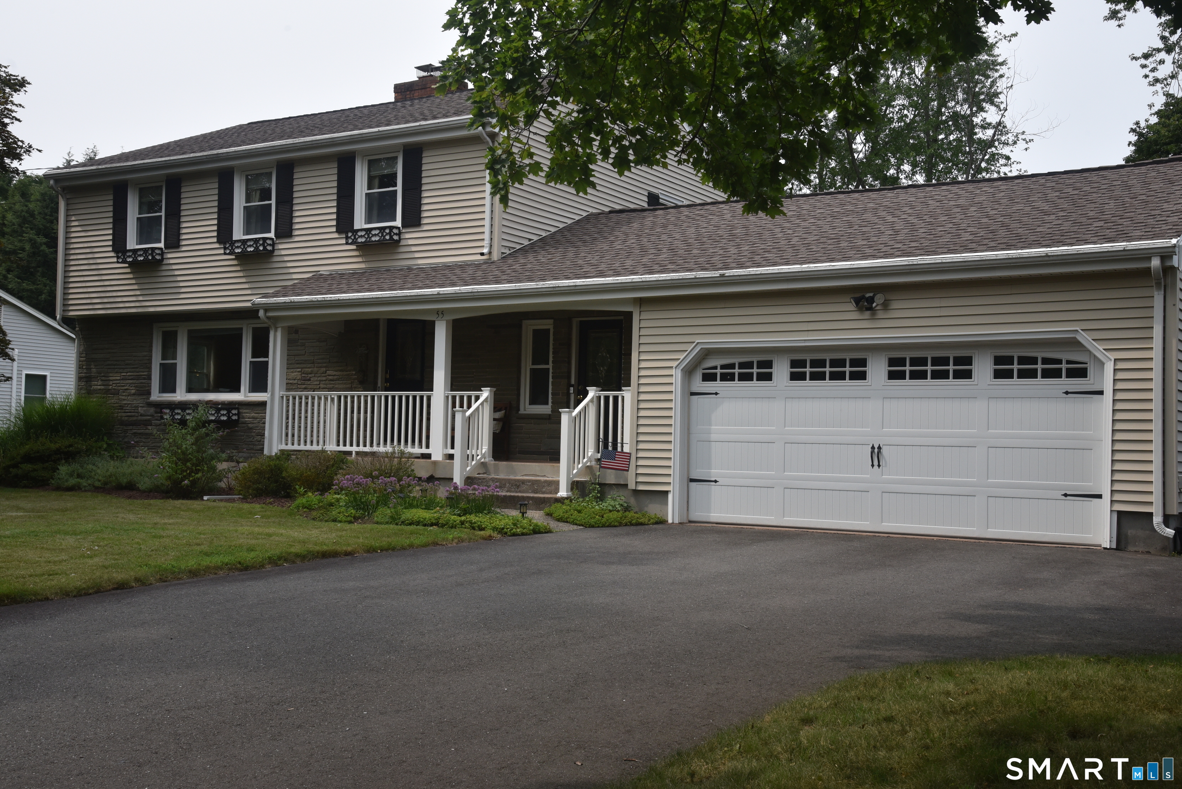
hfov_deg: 50.7
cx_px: 591
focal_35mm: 38
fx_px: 1248
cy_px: 394
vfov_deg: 35.1
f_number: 11
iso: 800
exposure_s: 1/500
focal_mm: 38
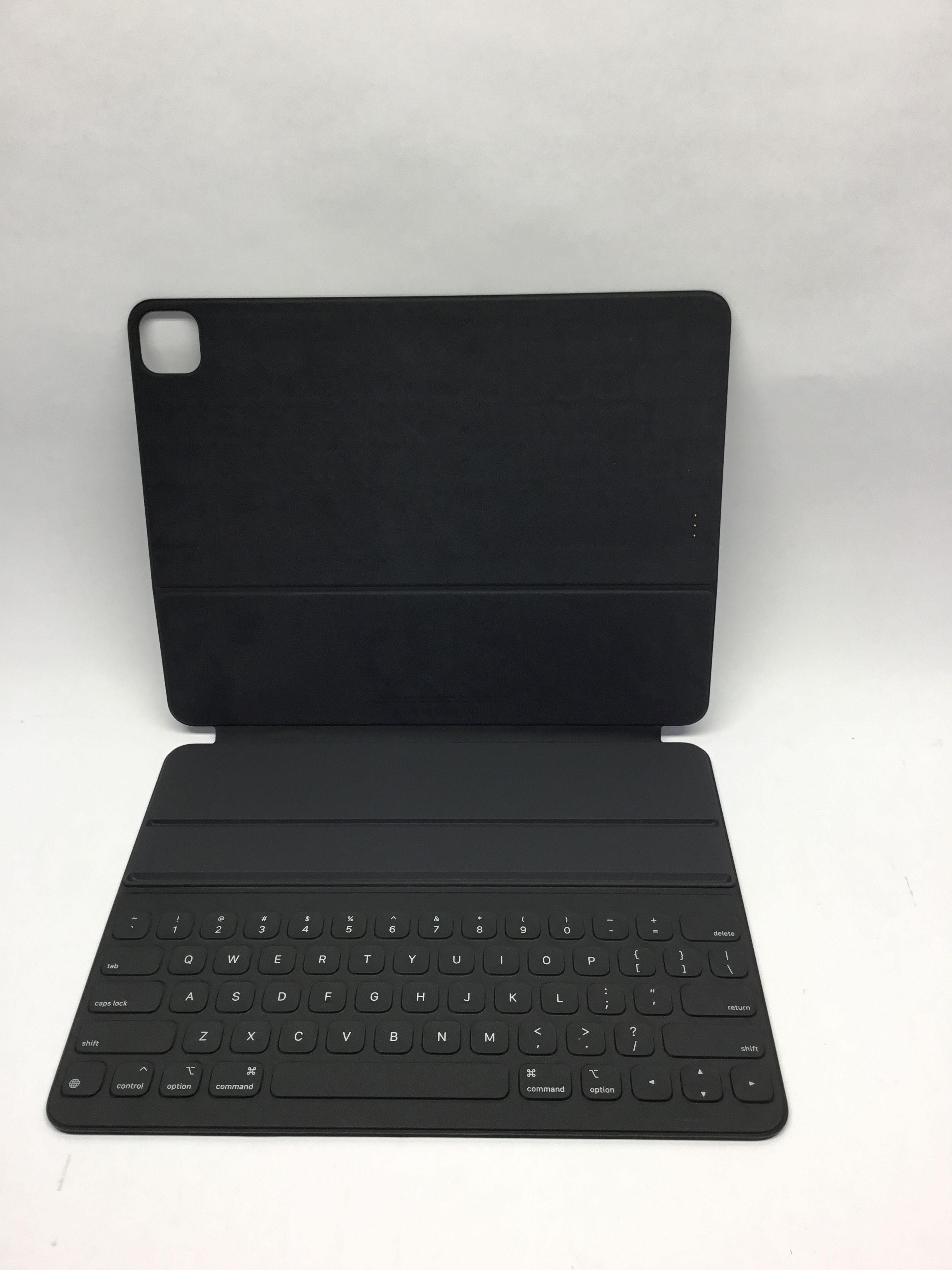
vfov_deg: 58.4
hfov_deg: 45.4
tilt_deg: -35.5
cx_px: 476
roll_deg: +2.2
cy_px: 635
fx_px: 1137
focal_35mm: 31
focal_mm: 3.3
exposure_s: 1/60
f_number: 2.4
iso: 32
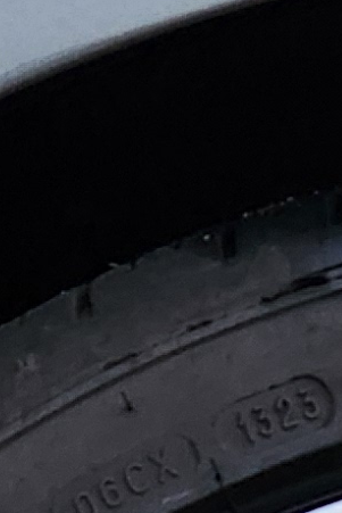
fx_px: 3018
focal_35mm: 212
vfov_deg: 8.7
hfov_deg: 6.4
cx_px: 411
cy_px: 1316
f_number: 1.8
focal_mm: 5.4
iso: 640
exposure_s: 1/24
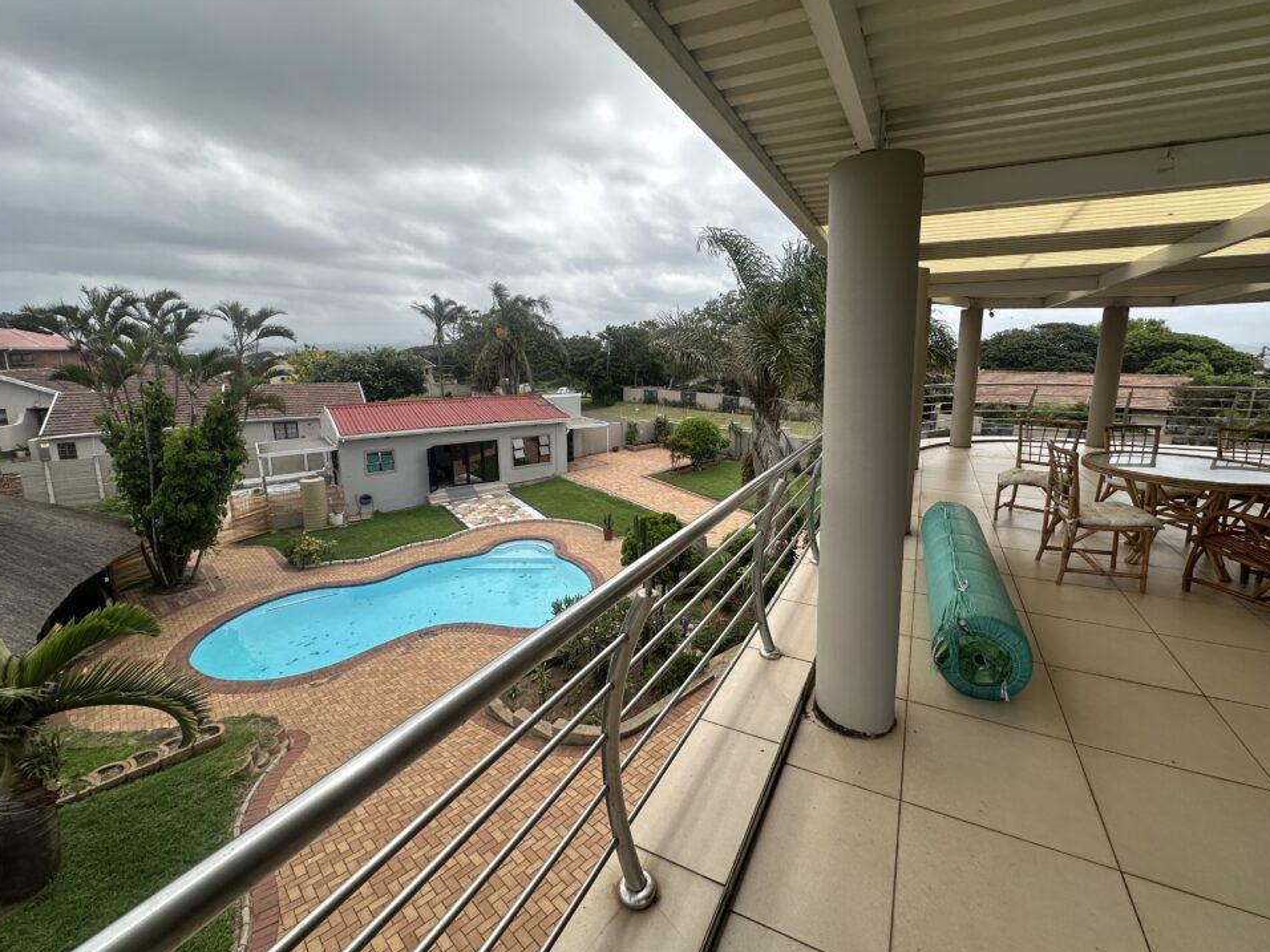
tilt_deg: -8.5
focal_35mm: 15
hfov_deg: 98.1
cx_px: 671
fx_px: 550
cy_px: 447
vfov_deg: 81.7
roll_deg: -2.2
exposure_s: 1/1984
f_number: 2.2
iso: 40
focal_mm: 2.22
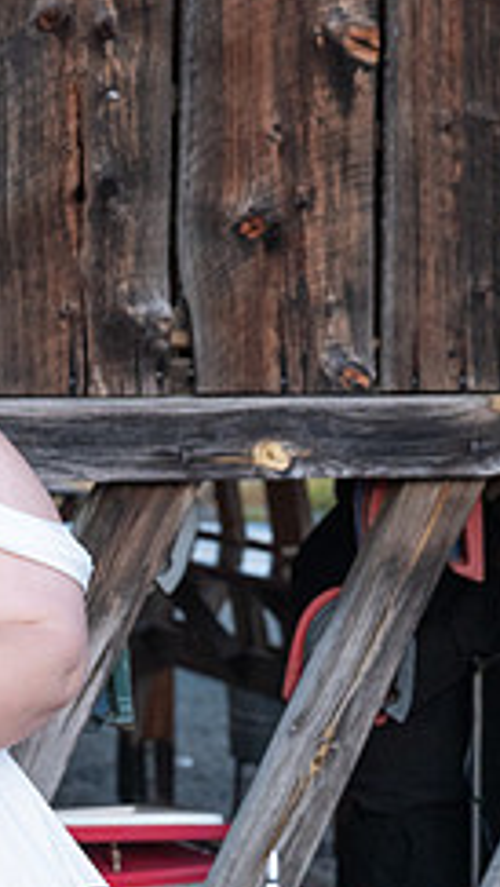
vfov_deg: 15.9
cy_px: 568
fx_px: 3176
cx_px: -120
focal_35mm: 135
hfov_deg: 8.9
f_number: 4
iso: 2000
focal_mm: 54
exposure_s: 1/800
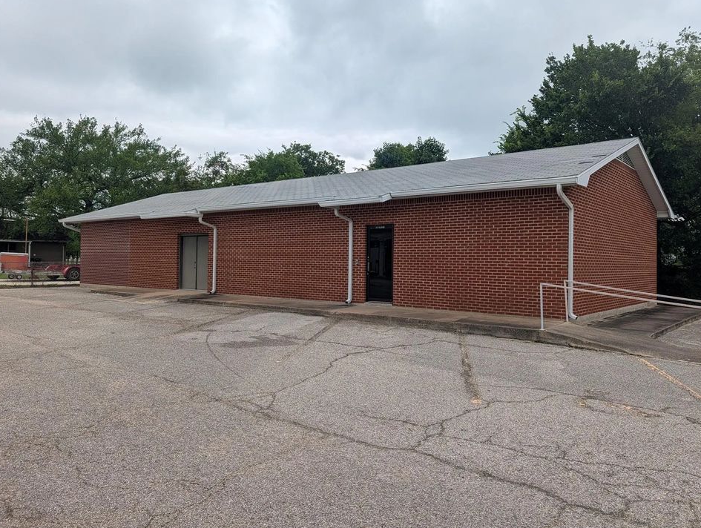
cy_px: 254
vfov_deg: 53.2
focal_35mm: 26
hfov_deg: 67.1
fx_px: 527
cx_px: 375
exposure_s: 1/3155
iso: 19
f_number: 1.68
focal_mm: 6.9
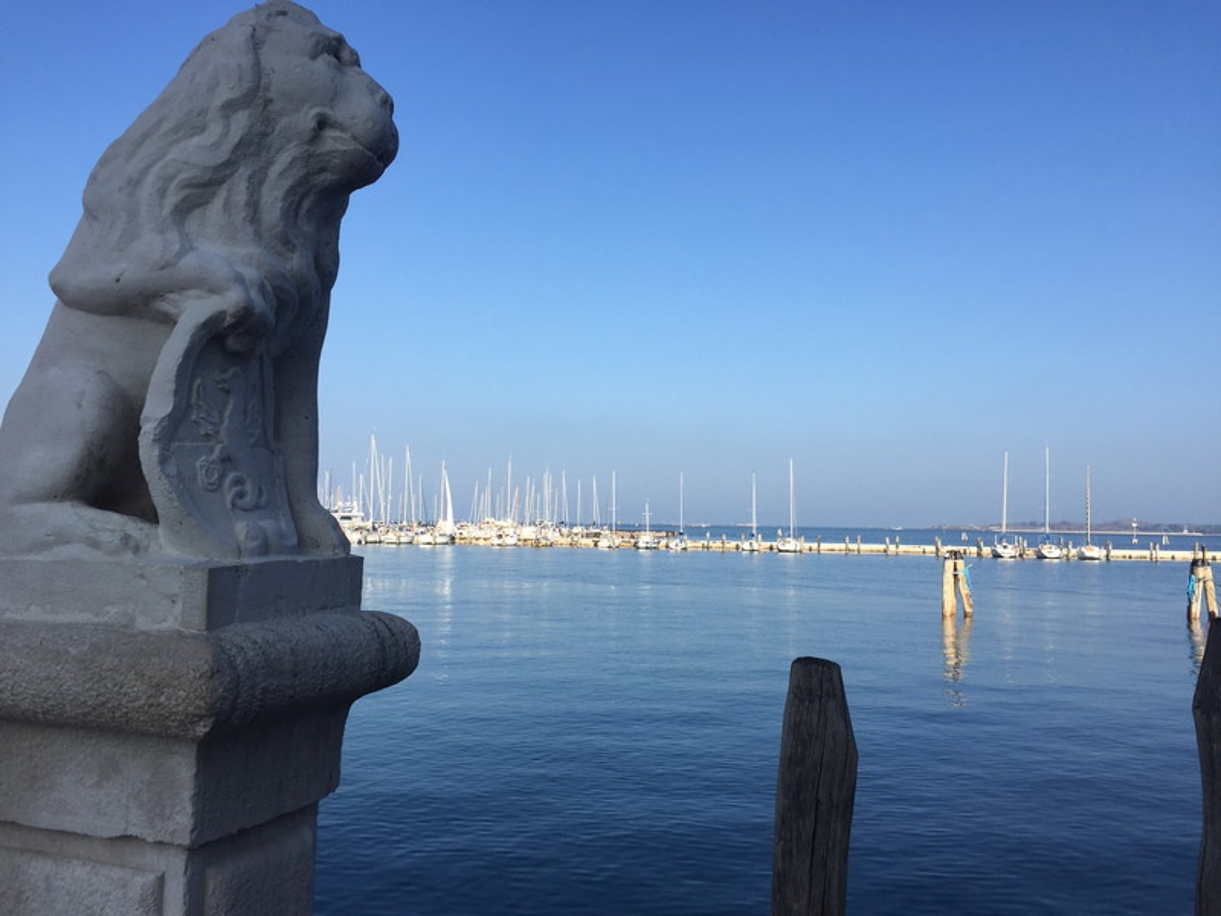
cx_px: 610
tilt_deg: +3.8
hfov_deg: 61.7
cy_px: 458
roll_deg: -1.5
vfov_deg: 48.2
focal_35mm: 29
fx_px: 1023
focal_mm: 4.15
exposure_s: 1/1883
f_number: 2.2
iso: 32
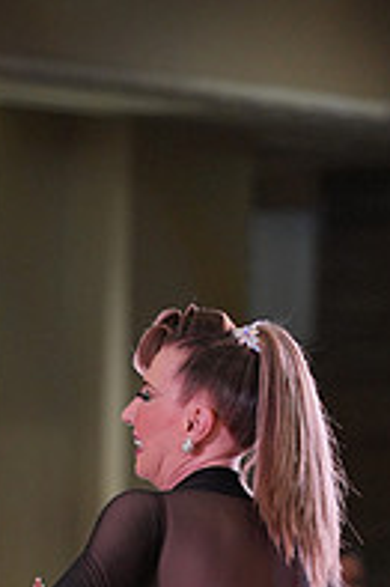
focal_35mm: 510
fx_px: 8301
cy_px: 861
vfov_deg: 4.0
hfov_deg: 2.7
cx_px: -61
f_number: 4
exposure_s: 1/500
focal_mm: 173
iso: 1600
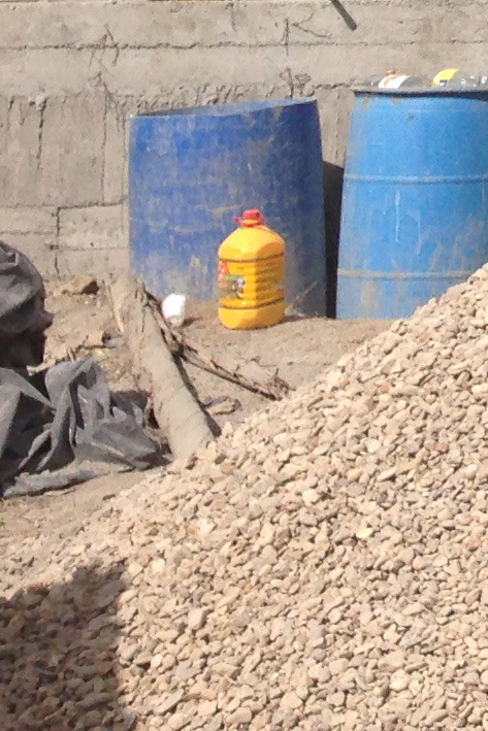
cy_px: -529
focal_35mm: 158
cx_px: 1420
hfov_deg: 7.7
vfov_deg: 12.1
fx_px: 3211
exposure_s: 1/2463
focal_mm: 4.12
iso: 50
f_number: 2.4
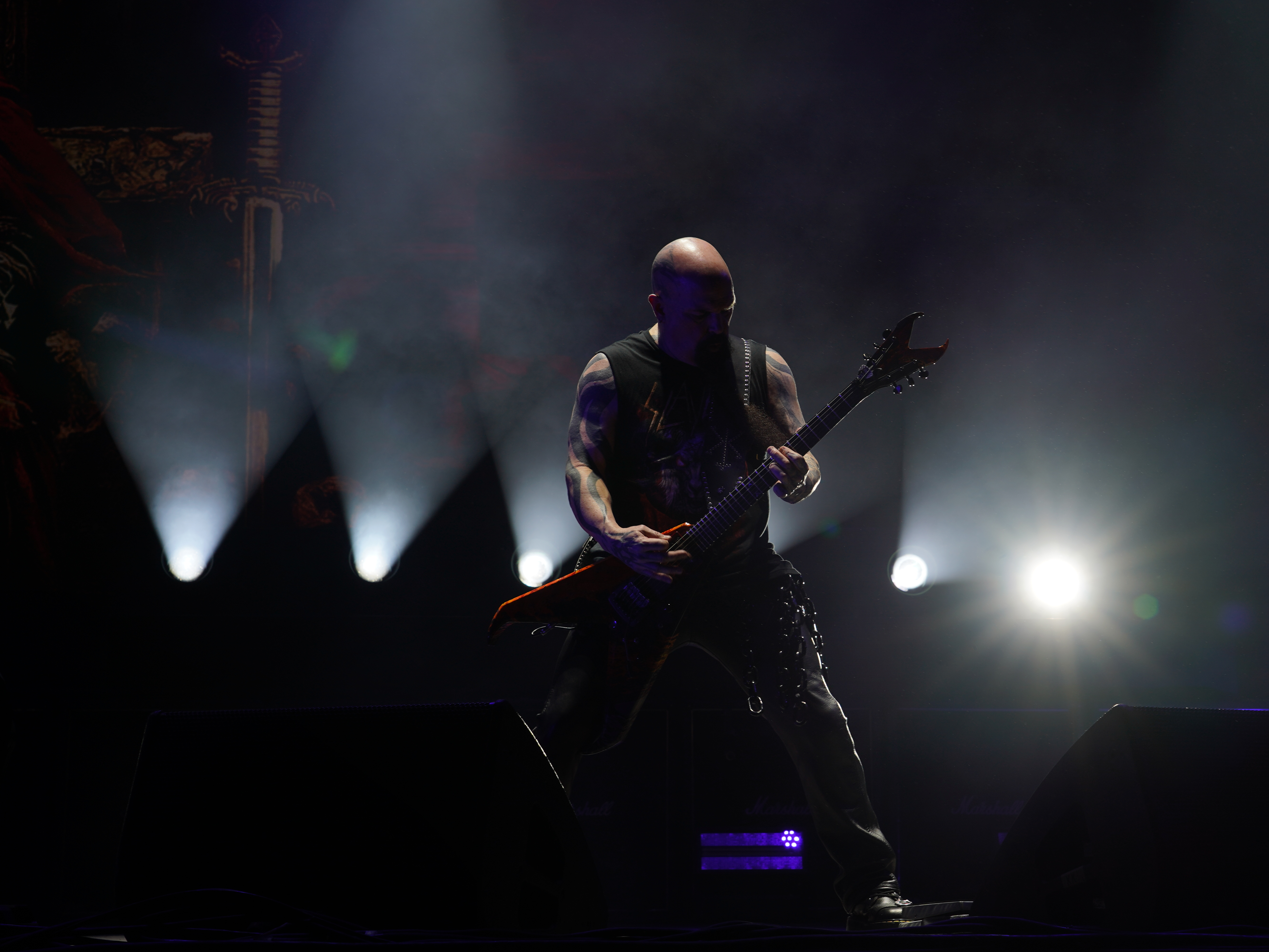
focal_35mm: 64
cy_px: 476
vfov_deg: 22.9
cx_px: 692
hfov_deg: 30.2
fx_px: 2346
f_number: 8
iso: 100
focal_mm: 59
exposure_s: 1/400
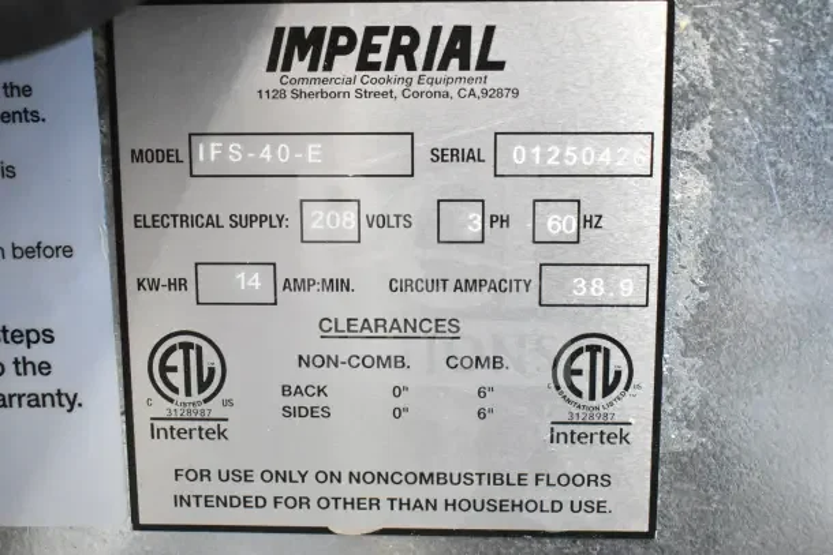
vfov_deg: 29.9
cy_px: 278
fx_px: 1041
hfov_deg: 43.6
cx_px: 416
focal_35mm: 45
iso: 11400
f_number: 4.2
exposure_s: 1/50
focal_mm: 30
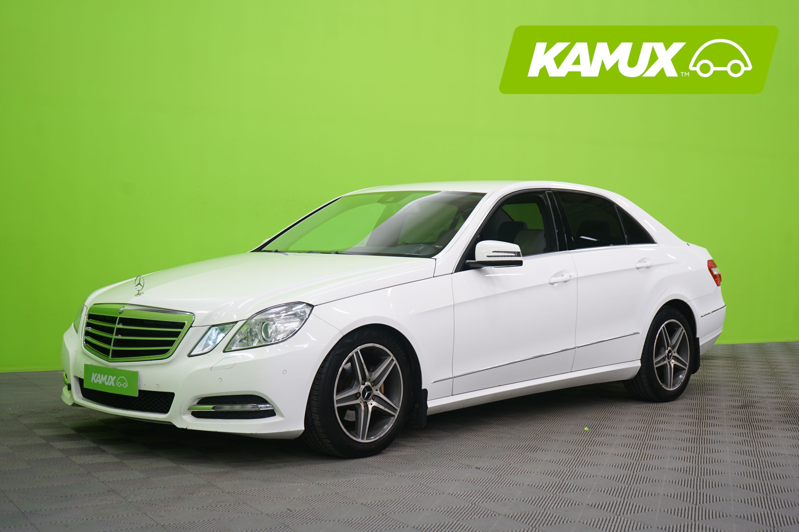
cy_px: 266
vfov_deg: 28.1
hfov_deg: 41.1
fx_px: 1065
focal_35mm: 48
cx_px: 400
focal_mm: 48
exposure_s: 1/8
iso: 400
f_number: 5
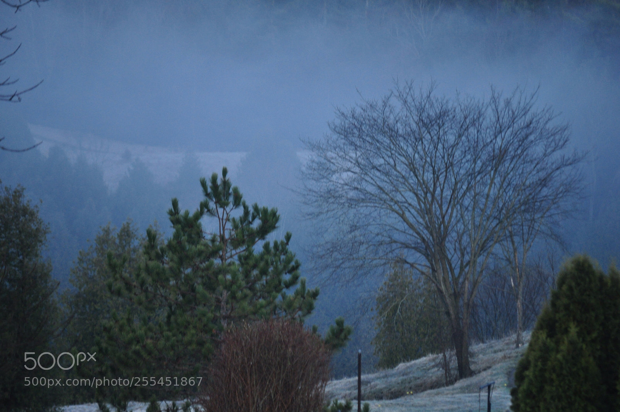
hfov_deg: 6.9
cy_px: 206
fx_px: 5161
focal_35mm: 300
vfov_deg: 4.6
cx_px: 310
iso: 800
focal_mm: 200
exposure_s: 1/125
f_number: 5.6
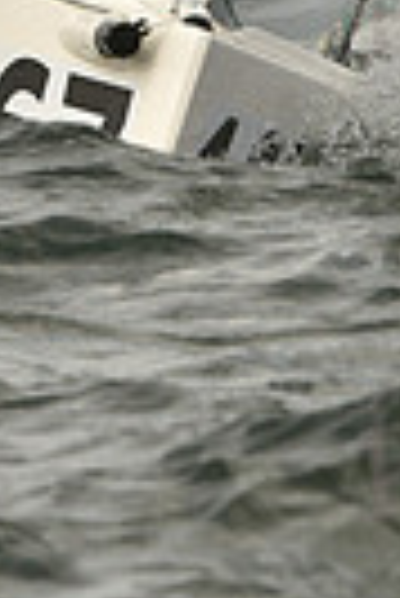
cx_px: 130
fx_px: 23936
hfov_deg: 1.0
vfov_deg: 1.4
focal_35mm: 1440
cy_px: -227
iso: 320
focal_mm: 330
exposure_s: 1/1250
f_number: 7.1
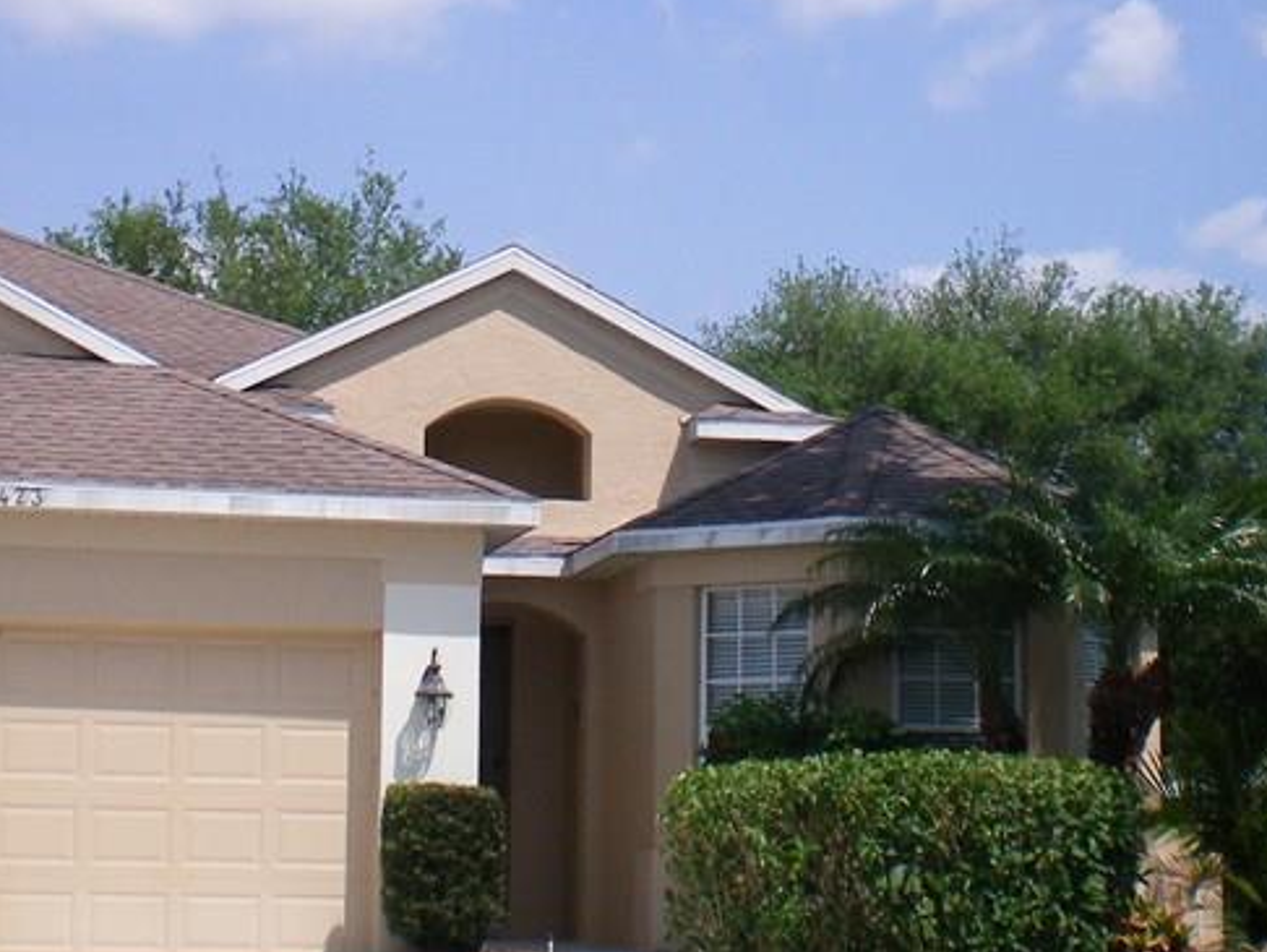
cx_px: 615
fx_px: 2930
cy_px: 269
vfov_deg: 18.4
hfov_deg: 24.4
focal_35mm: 80
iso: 64
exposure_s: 1/640
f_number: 4.6
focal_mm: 6.3
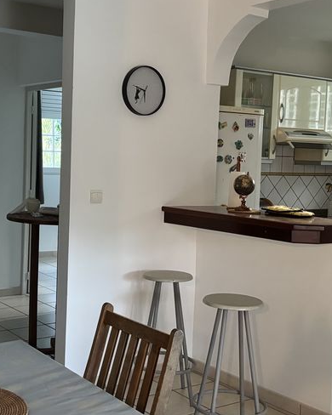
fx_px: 639
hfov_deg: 29.0
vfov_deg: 36.0
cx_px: 122
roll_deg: -2.4
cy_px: 191
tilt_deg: -3.0
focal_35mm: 52
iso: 500
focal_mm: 5.96
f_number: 1.6
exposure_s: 1/46
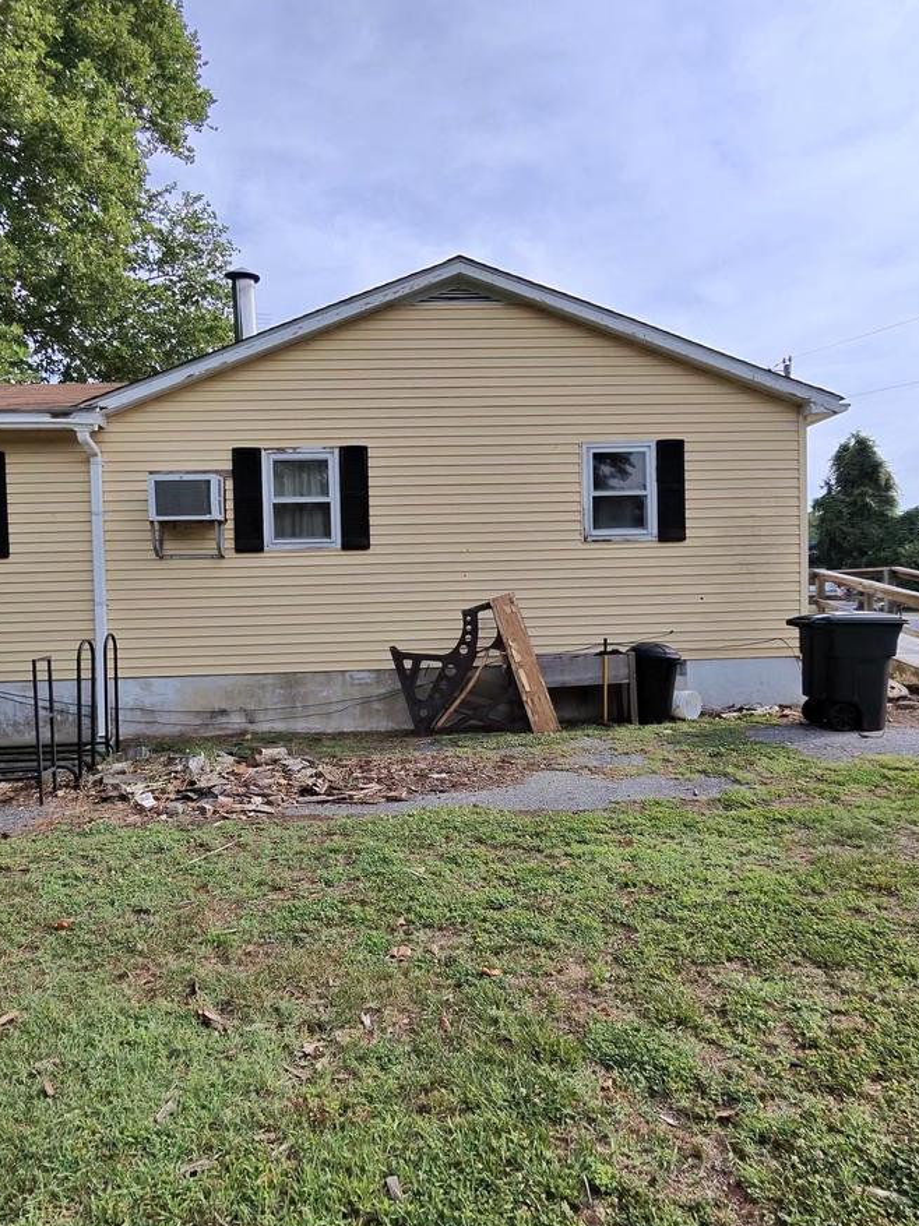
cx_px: 422
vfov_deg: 94.4
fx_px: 567
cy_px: 653
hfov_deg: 77.9
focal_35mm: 16
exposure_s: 1/1111
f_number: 2.2
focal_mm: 2.24
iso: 54
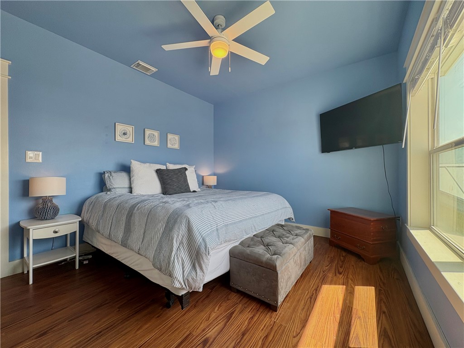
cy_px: 174
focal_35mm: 14
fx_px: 188
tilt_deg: -0.5
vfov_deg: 85.7
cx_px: 232
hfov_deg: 102.1
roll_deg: +0.3
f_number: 2.2
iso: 80
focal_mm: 2.22
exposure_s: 1/120
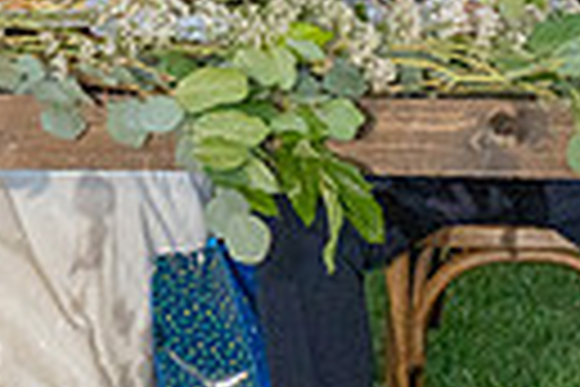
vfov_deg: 3.7
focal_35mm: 374
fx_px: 6025
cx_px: -103
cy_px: -223
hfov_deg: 5.5
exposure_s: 1/200
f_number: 4
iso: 2500
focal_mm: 83
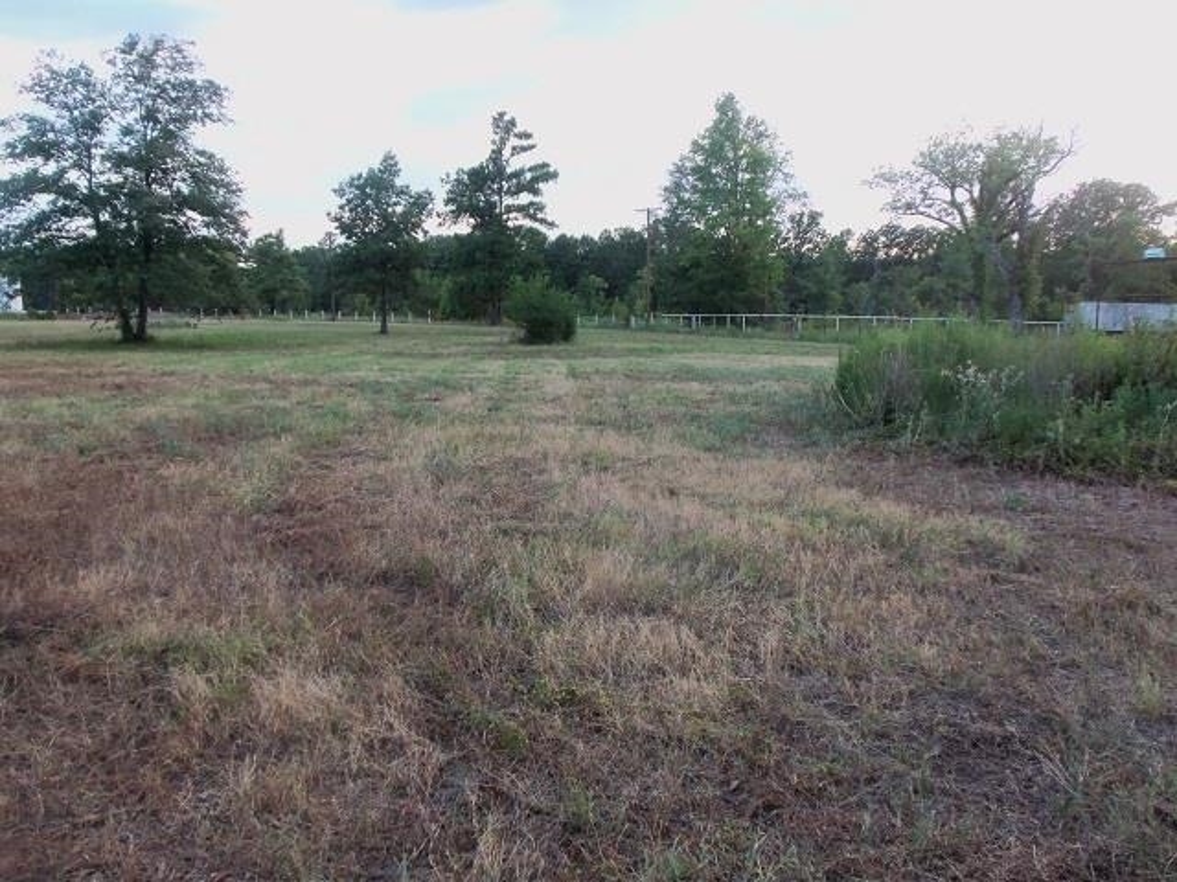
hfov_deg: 63.4
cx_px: 588
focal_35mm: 28
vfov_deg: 49.7
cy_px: 441
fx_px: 952
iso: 200
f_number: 3.3
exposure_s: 1/60
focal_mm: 5.1
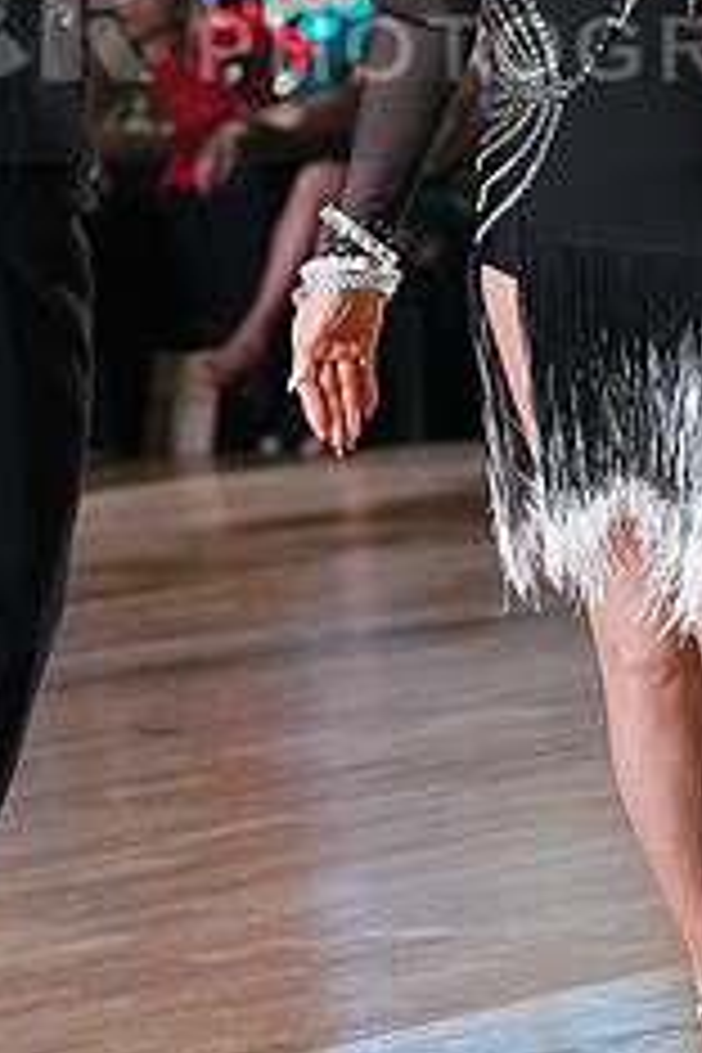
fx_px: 7692
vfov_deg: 7.8
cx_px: 470
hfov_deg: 5.2
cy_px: 14
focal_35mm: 263
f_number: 5.6
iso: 8000
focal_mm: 106
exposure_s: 1/400
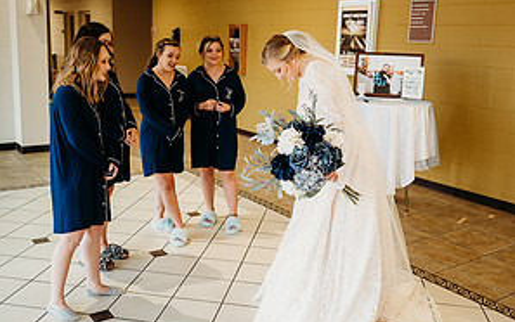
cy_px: 137
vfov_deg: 34.4
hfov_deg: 52.7
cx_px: 258
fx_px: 520
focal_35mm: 37
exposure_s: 1/160
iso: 400
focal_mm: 24
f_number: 1.8
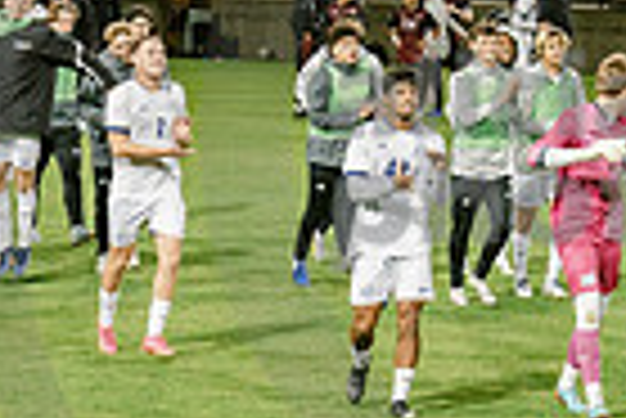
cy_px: 146
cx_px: 644
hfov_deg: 7.0
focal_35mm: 292
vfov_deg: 4.7
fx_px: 5083
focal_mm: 70
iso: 2000
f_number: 5
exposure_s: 1/160
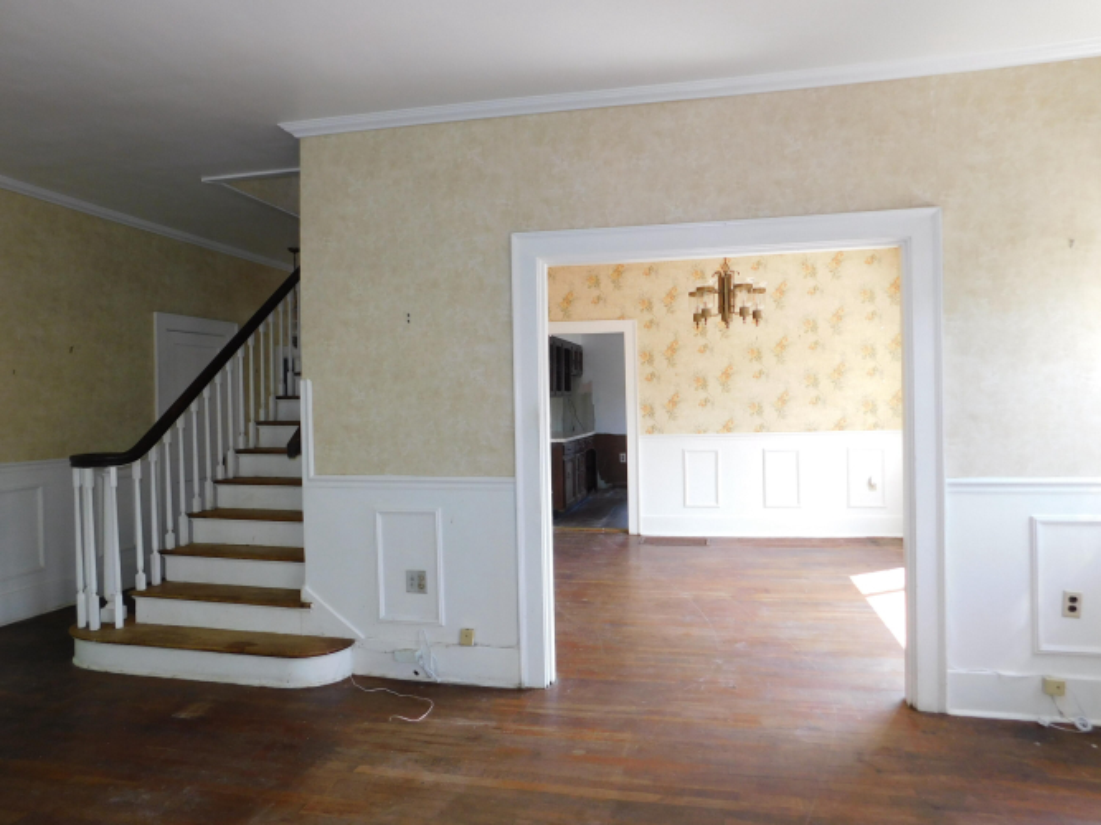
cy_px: 412
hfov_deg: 73.9
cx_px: 550
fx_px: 731
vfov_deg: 58.9
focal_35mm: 23
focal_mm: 4
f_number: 3
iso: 125
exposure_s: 1/50
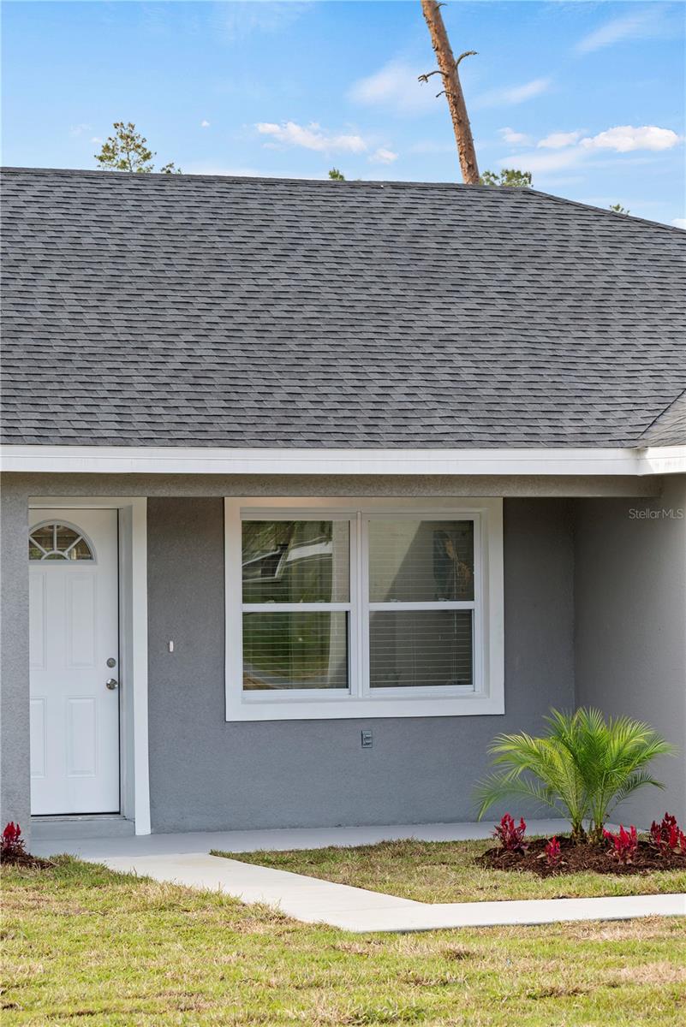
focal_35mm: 115
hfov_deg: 11.9
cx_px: 343
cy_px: 514
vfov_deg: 17.8
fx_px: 3284
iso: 100
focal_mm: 115
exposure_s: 1/20
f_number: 9.5
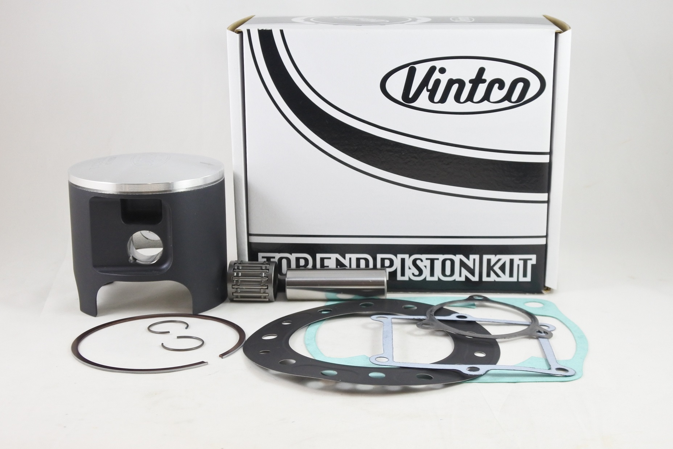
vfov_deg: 26.5
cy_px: 224
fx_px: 953
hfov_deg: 38.9
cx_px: 336
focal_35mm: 51
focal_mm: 18.9
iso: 800
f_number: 4.5
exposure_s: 1/125
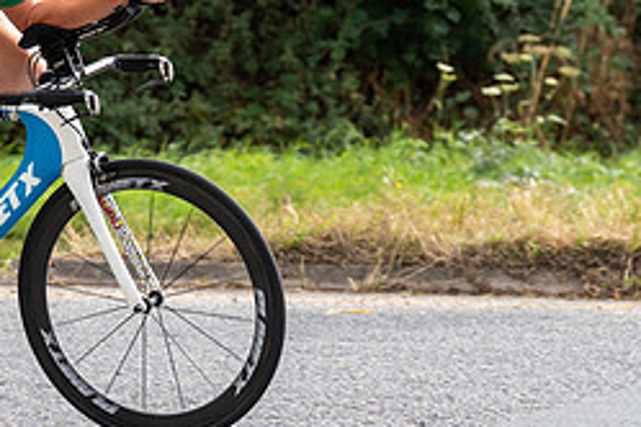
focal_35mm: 208
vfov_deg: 6.6
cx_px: -62
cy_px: 62
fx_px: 3703
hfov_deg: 9.8
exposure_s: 1/1000
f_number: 4
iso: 250
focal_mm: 76
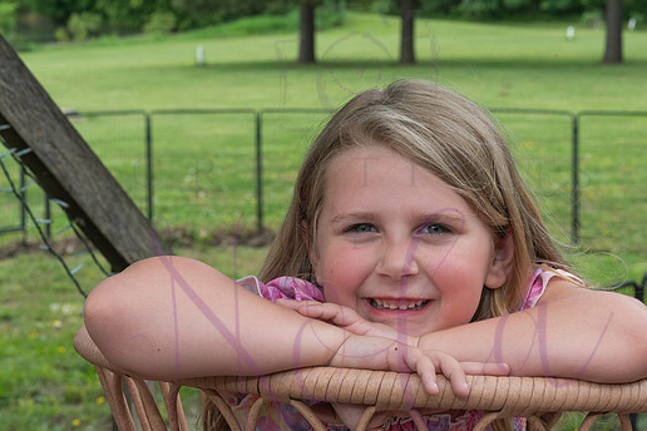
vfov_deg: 14.0
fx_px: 1761
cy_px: 231
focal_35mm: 98
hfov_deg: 20.8
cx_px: 359
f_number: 14
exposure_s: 1/250
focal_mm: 85
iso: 800
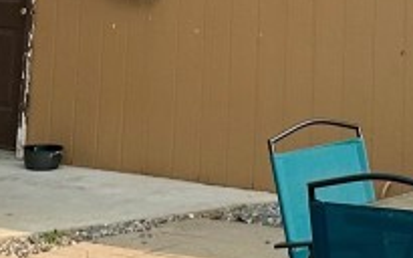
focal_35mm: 127
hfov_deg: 16.2
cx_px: 379
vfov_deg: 9.8
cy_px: -189
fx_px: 1429
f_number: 1.78
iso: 80
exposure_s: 1/3597
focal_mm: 6.86
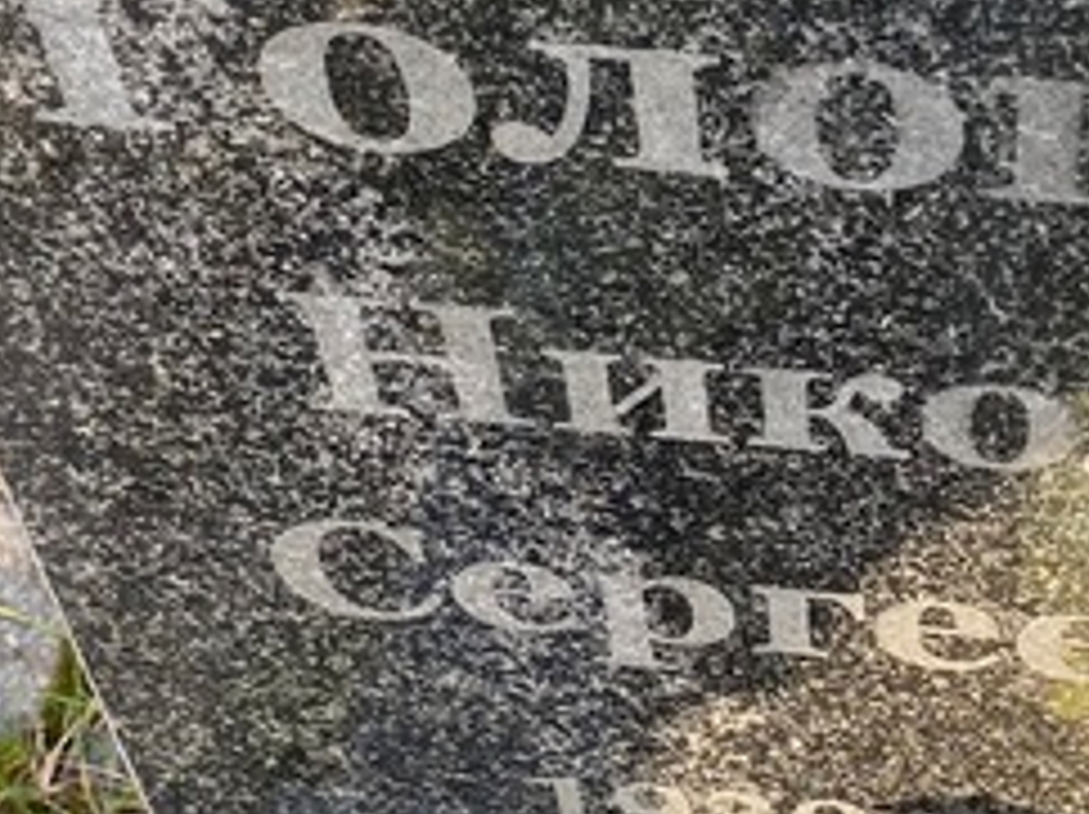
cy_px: 229
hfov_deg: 22.4
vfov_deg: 17.1
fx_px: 2703
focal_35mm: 86
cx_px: 918
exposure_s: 1/121
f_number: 1.8
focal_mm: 4.25
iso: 50
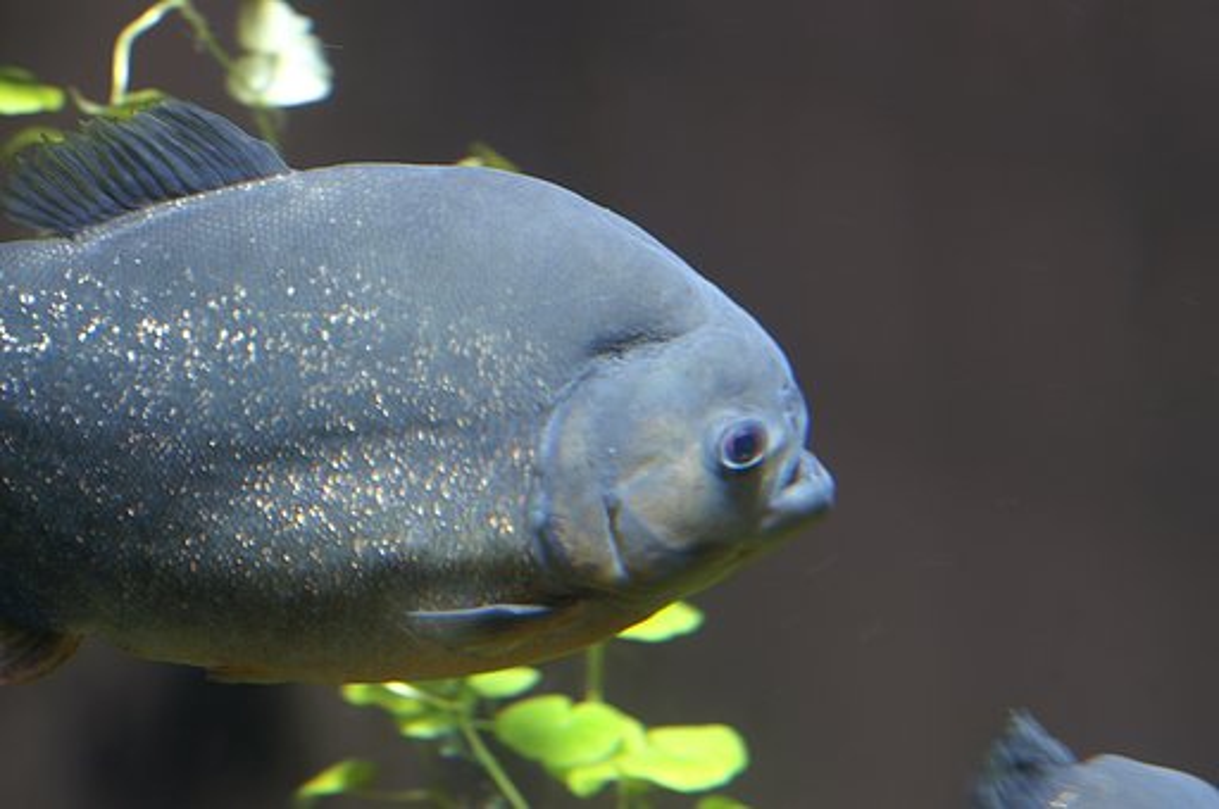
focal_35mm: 150
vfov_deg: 9.1
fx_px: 5073
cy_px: 404
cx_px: 610
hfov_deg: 13.7
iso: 100
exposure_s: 1/3
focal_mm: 100
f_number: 4.5
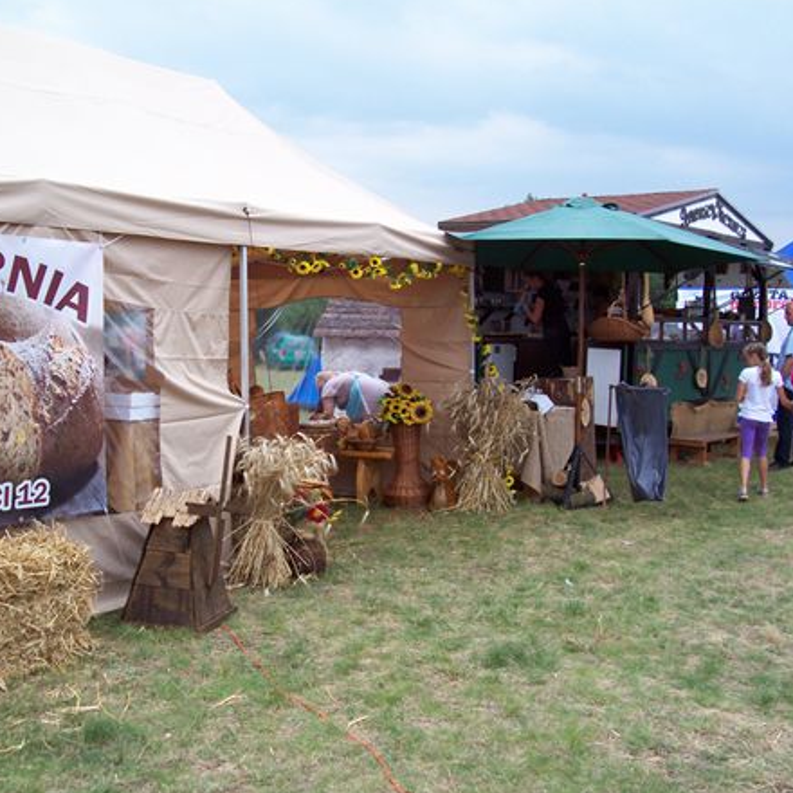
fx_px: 1063
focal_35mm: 41
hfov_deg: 40.8
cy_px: 396
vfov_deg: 40.9
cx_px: 326
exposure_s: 1/422
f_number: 2.7
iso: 80
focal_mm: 5.6
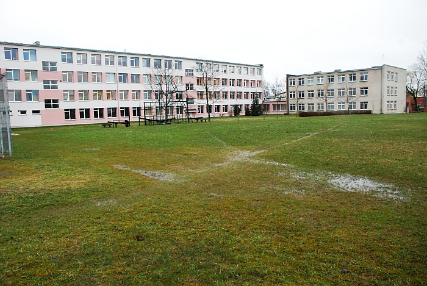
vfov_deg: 48.1
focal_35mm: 27
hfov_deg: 67.3
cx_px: 214
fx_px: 321
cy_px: 143
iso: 1600
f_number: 6.3
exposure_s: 1/160
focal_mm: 18
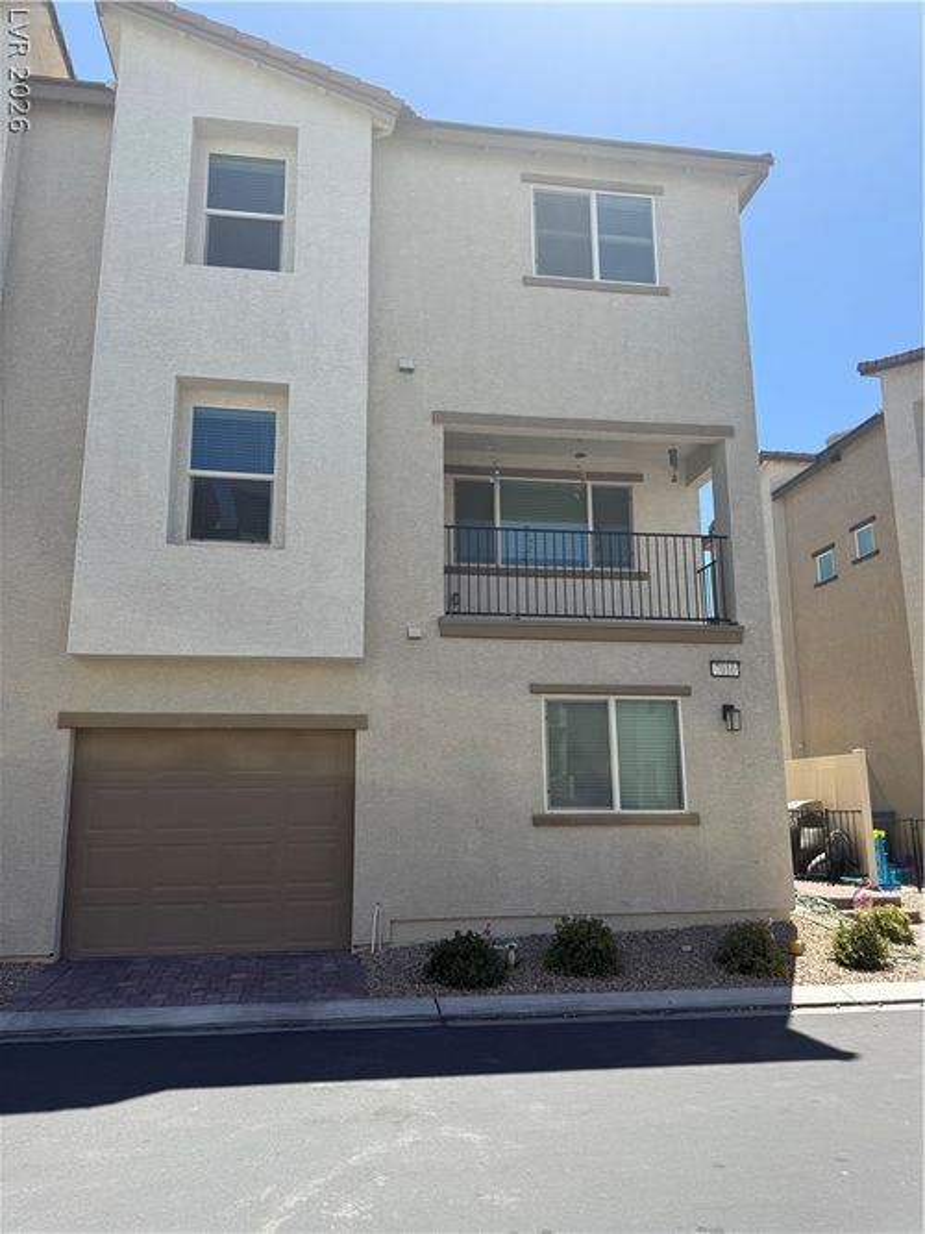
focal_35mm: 24
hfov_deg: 56.8
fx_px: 855
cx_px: 462
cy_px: 617
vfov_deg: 71.6
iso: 80
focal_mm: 6.76
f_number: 1.78
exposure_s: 1/3145
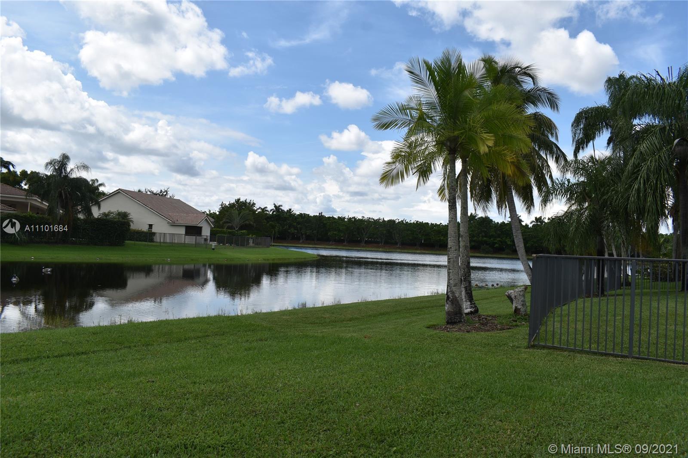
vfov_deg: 47.9
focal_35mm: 27
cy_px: 229
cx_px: 344
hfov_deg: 67.4
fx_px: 516
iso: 100
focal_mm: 18
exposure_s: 1/320
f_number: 9
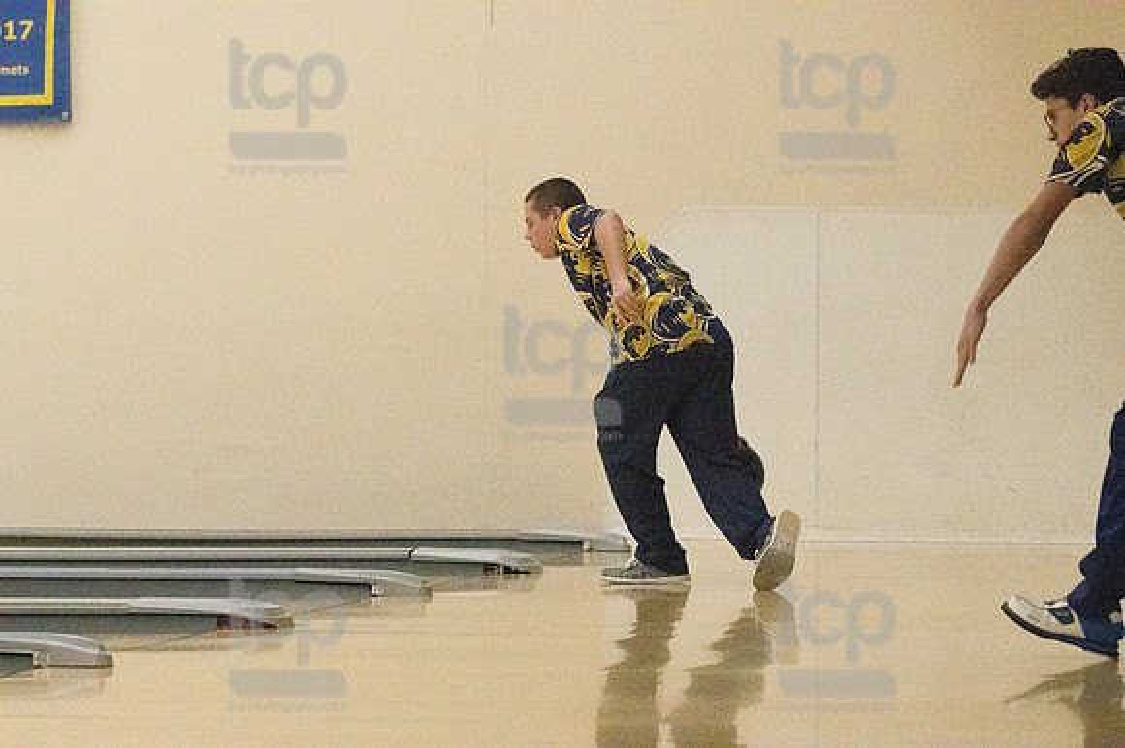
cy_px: 374
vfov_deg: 8.3
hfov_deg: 12.5
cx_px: 562
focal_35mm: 165
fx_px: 5153
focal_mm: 110
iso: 10000
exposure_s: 1/1250
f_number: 4.5
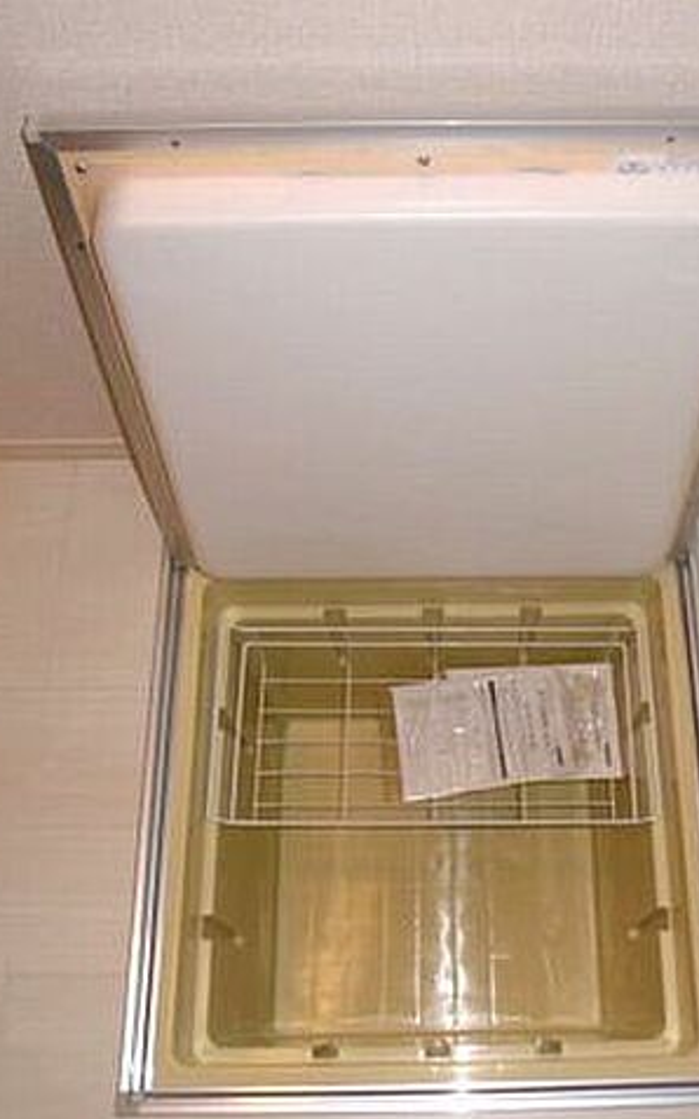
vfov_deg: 52.8
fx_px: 1128
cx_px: 453
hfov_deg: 34.2
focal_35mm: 37
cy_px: 561
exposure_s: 1/60
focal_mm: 4.6
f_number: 3.5
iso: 100
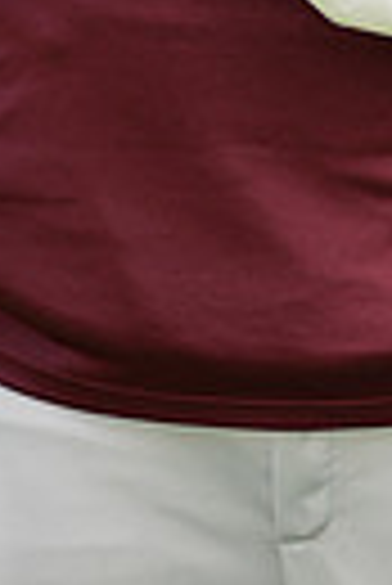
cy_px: -657
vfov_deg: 4.1
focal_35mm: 492
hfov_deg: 2.8
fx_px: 8014
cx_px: 439
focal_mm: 110
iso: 100
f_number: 5
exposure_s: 1/250
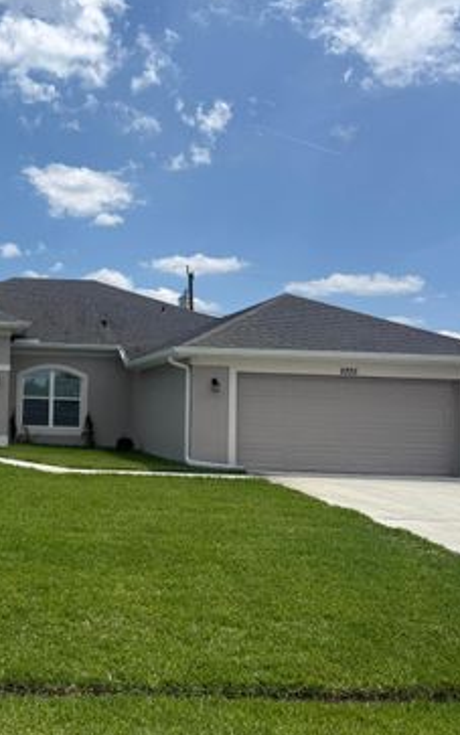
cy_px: 370
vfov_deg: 55.3
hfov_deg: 33.3
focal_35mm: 35
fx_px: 702
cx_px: 4
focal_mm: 6.76
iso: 80
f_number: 1.78
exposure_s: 1/6711
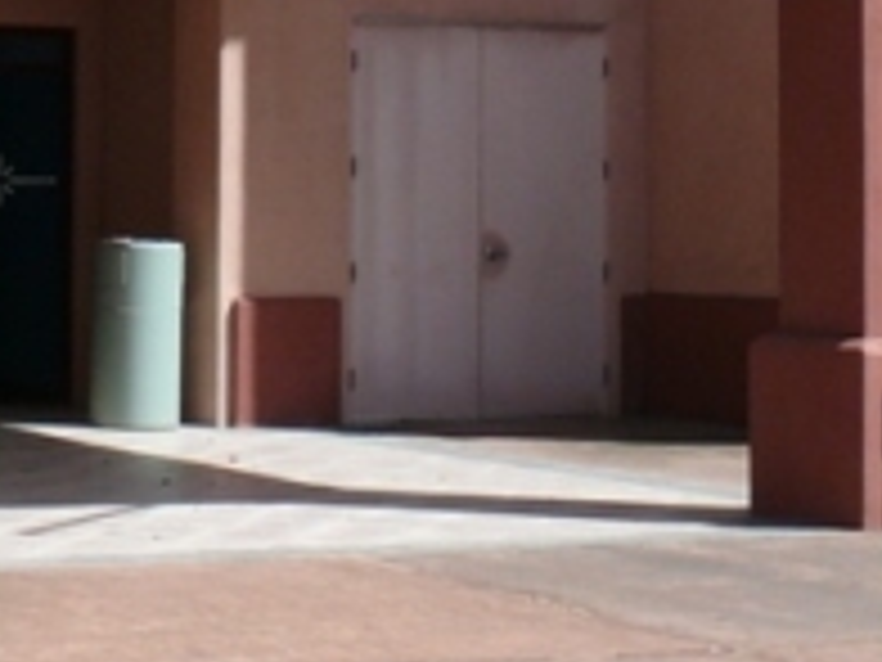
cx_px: 158
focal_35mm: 143
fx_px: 3644
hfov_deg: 13.7
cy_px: -317
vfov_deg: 10.1
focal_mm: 7.4
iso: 100
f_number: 5.6
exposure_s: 1/400
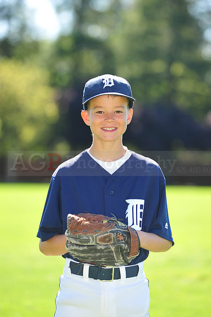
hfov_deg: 6.9
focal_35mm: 200
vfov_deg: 10.3
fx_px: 1760
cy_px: 158
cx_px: 106
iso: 320
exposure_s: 1/400
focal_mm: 200
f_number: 5
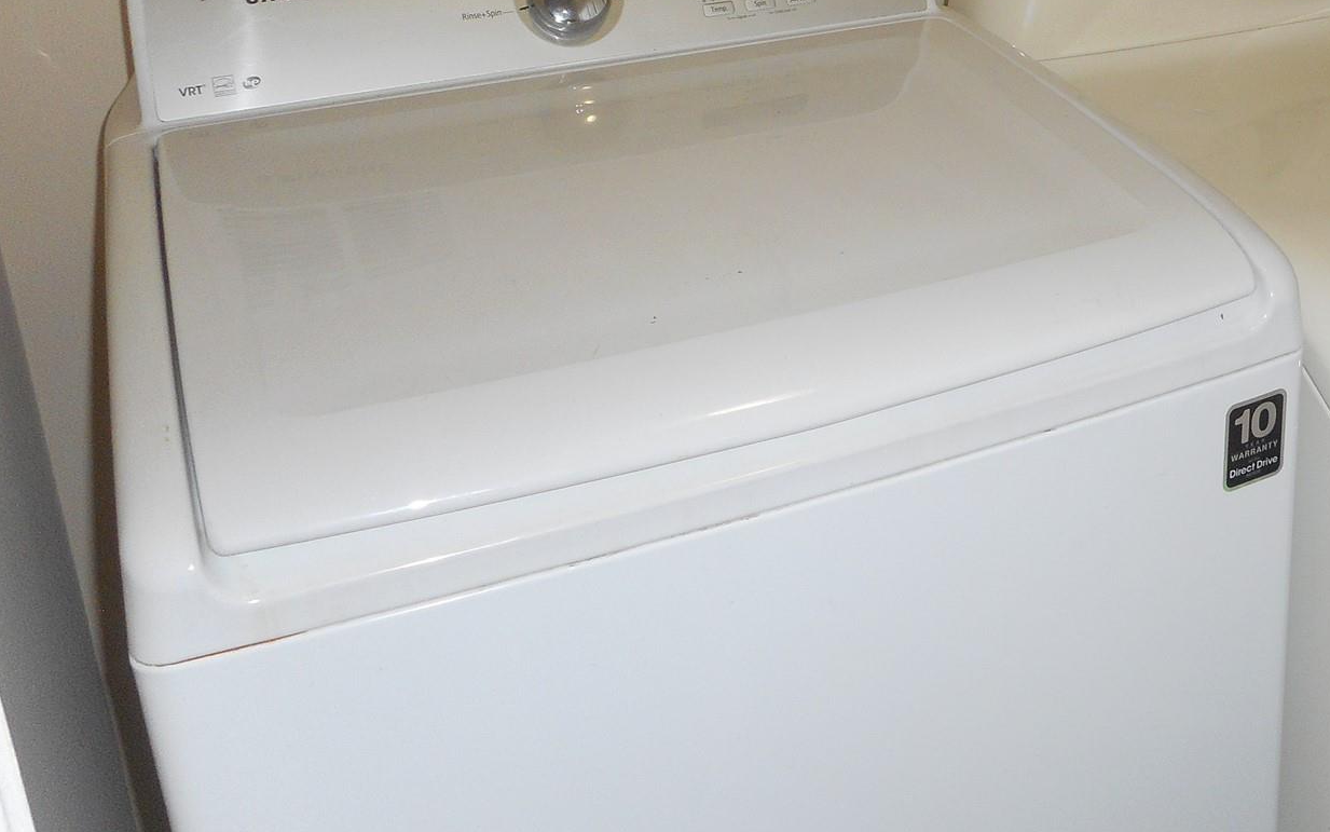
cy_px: 126
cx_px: 1085
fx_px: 1595
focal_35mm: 44
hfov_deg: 43.0
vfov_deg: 28.4
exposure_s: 1/25
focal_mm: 4.5
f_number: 3.7
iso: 110
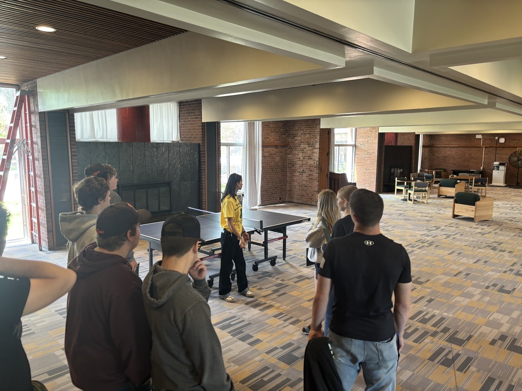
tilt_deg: -6.0
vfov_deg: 53.1
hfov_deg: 67.3
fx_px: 392
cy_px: 196
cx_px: 261
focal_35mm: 26
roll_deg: -0.3
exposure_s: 1/60
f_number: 1.6
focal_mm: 5.96
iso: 125
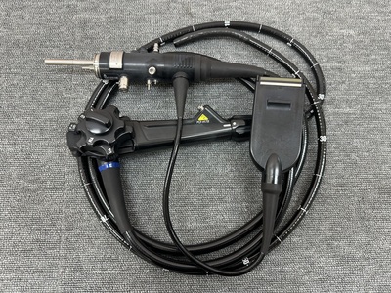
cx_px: 196
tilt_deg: -79.2
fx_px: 271
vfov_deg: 56.8
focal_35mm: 24
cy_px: 146
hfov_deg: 71.6
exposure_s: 1/60
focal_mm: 6.86
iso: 125
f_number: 1.78
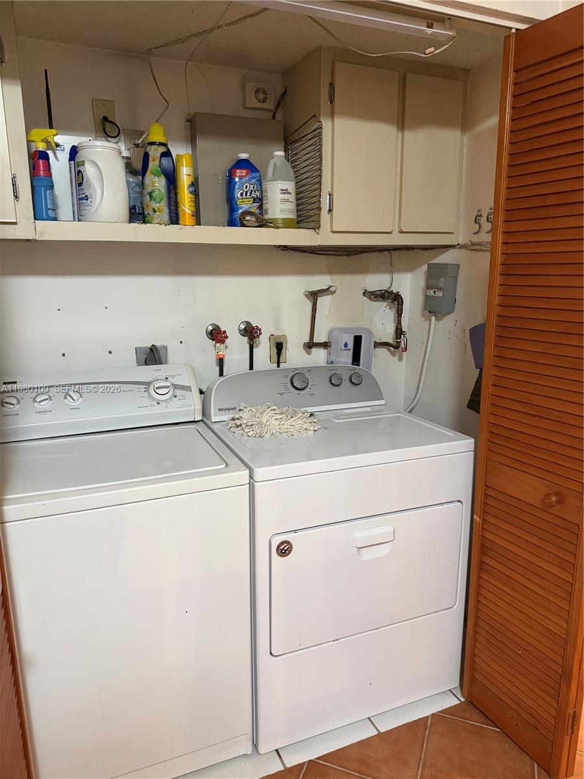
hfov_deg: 56.8
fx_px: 540
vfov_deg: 71.6
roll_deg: +0.3
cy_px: 390
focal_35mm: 24
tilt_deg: -13.2
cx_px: 292
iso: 500
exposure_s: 1/60
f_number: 1.78
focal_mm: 6.76
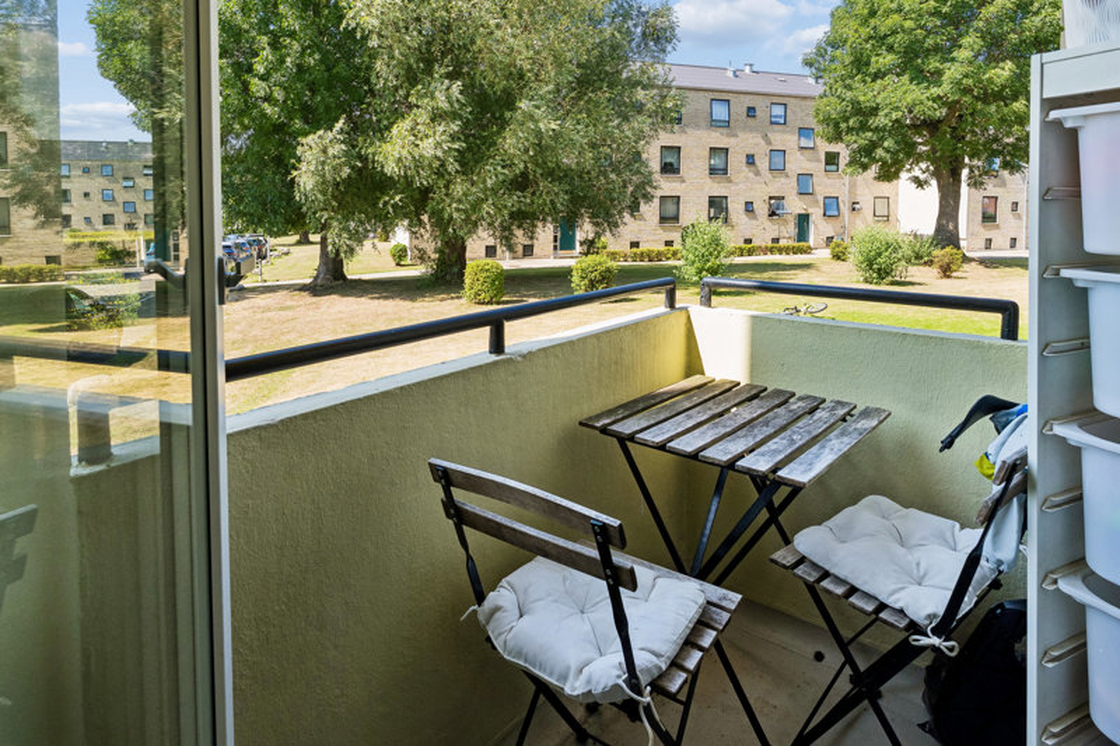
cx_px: 560
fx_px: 597
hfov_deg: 86.3
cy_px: 373
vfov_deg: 64.0
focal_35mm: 19
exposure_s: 1/320
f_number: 7.1
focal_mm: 12.8
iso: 400
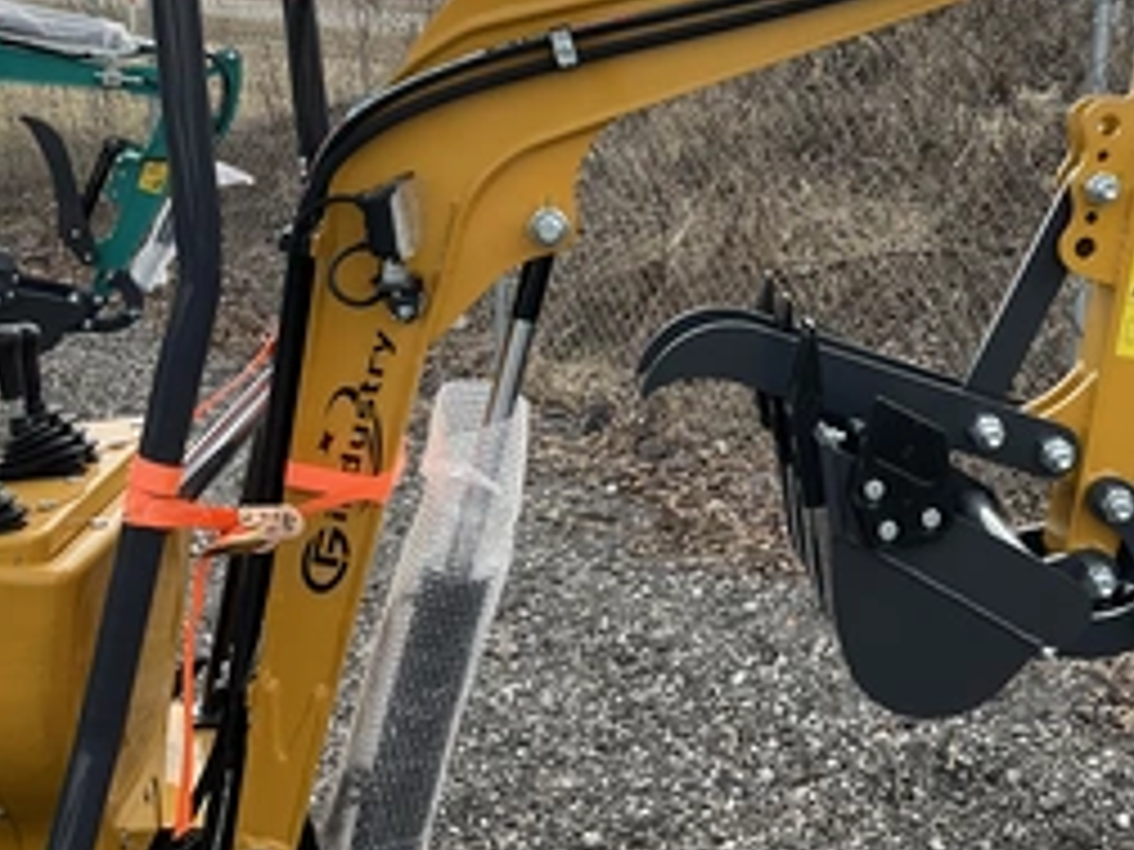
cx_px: 824
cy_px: 220
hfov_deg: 40.3
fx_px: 1507
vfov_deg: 31.0
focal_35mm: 46
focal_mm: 3
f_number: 1.8
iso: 25
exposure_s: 1/1168
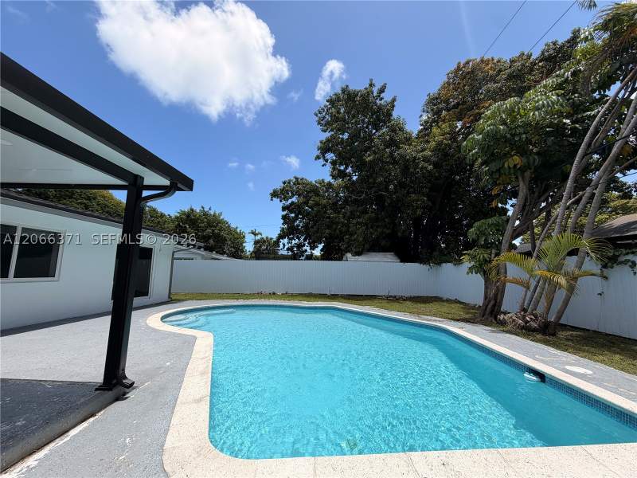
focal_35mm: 14
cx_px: 318
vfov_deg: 85.7
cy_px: 239
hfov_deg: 102.1
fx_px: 258
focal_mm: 2.22
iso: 20
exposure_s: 1/914
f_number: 2.2
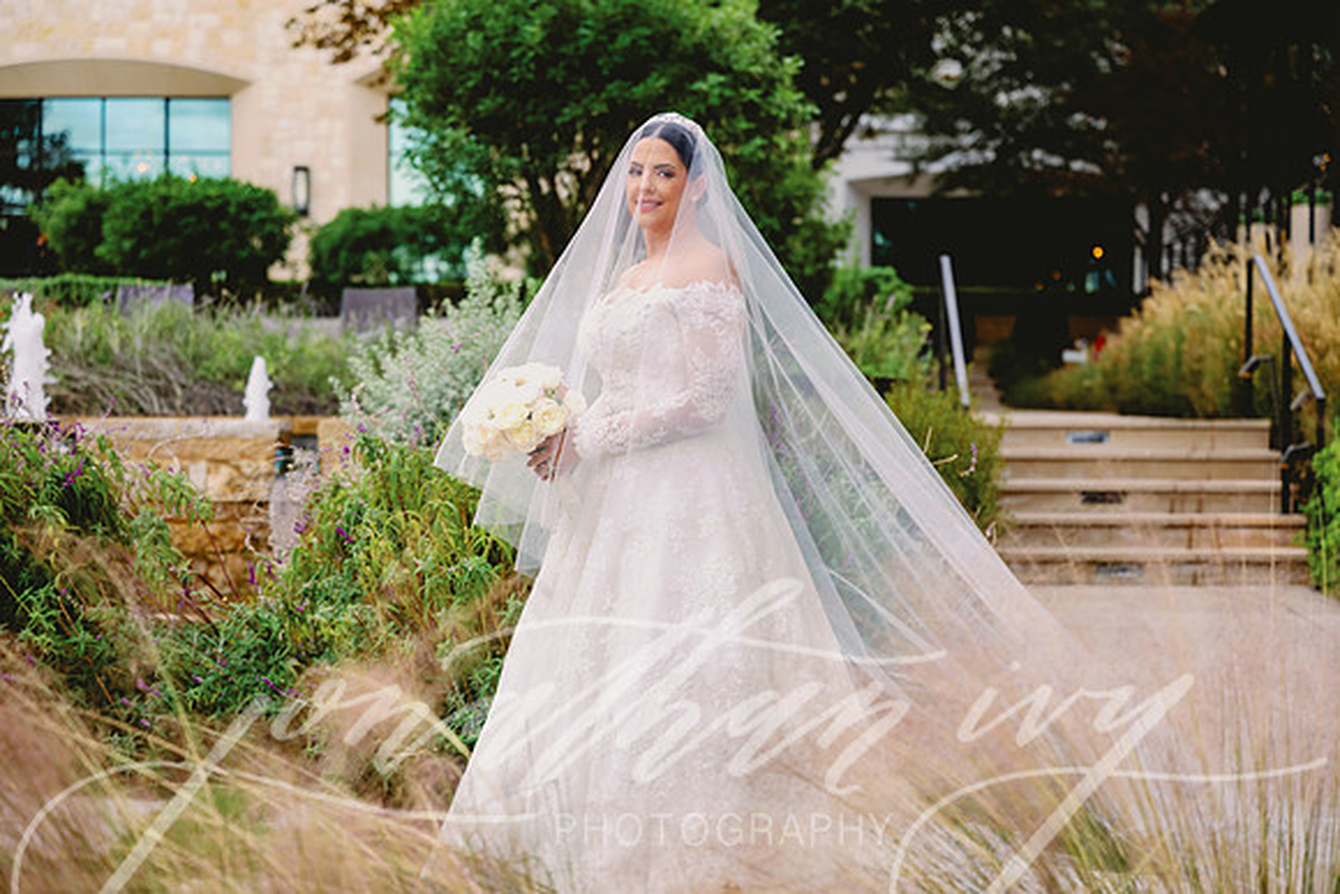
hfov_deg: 28.2
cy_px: 447
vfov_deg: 19.0
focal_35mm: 72
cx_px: 661
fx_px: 2672
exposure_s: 1/200
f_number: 3.2
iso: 160
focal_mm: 70
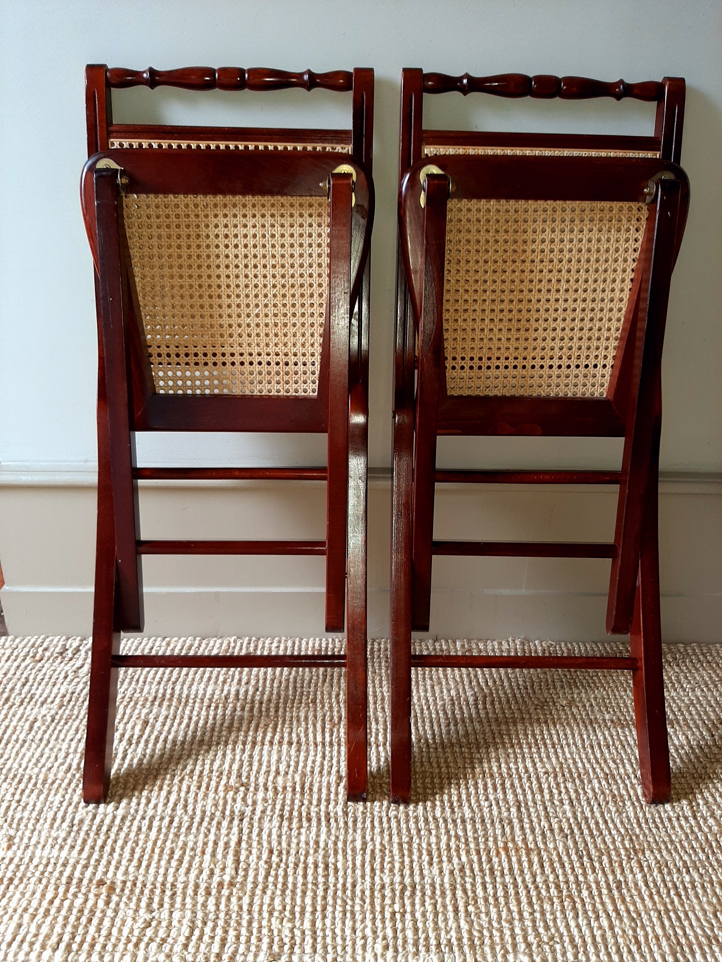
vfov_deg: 67.3
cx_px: 361
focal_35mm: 26
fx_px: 723
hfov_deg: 53.1
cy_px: 481
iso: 64
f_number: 1.7
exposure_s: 1/33
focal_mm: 3.93
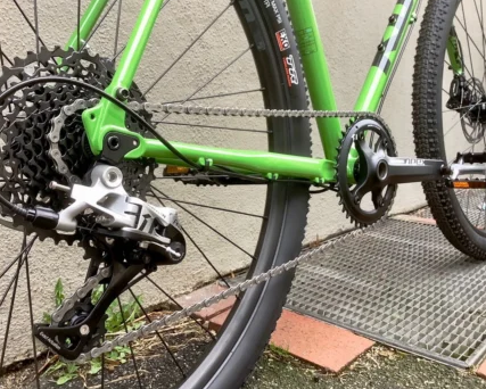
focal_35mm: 34
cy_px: 196
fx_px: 489
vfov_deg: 43.4
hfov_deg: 52.8
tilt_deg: -11.0
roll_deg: -0.7
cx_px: 228
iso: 50
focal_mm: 3.3
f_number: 2.4
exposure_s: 1/60
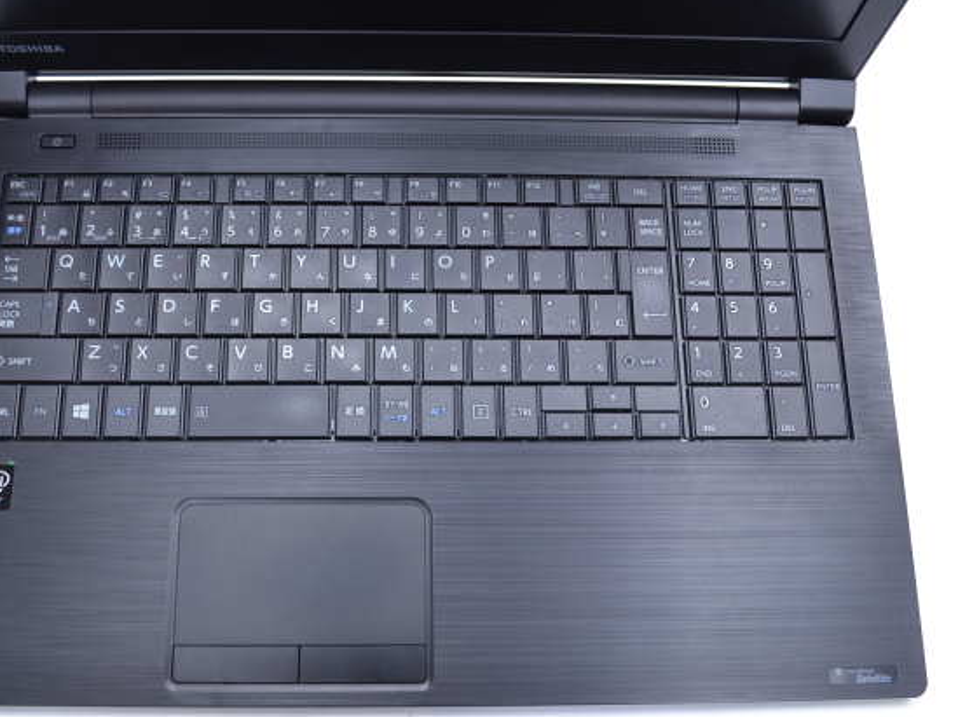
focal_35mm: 37
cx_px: 433
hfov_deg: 50.1
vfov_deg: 38.6
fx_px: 1023
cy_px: 365
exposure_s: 1/4
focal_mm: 22
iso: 100
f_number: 5.6
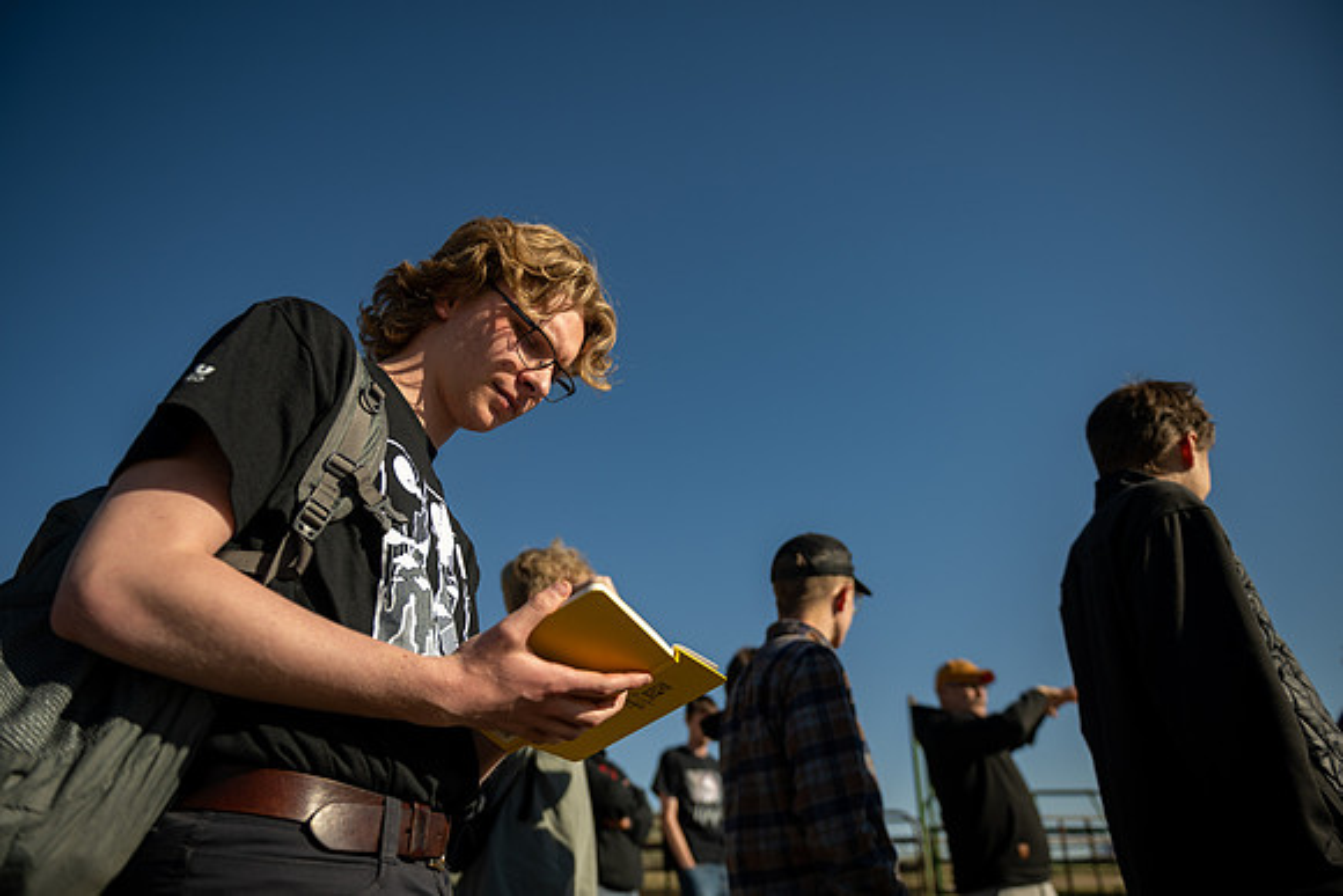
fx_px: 896
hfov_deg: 73.7
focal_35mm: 24
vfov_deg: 53.2
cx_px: 672
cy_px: 448
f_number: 2.8
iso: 100
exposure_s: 1/3200
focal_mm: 24
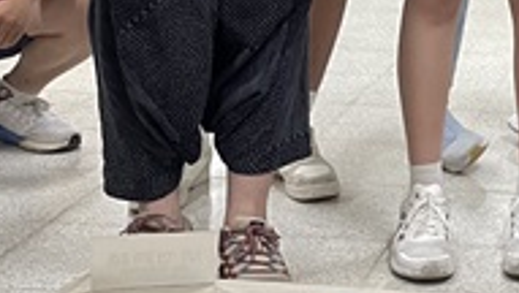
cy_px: -346
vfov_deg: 9.9
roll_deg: -1.3
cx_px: 590
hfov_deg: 18.4
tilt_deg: +3.6
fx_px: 1529
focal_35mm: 111
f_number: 1.6
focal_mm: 4.2
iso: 160
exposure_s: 1/60
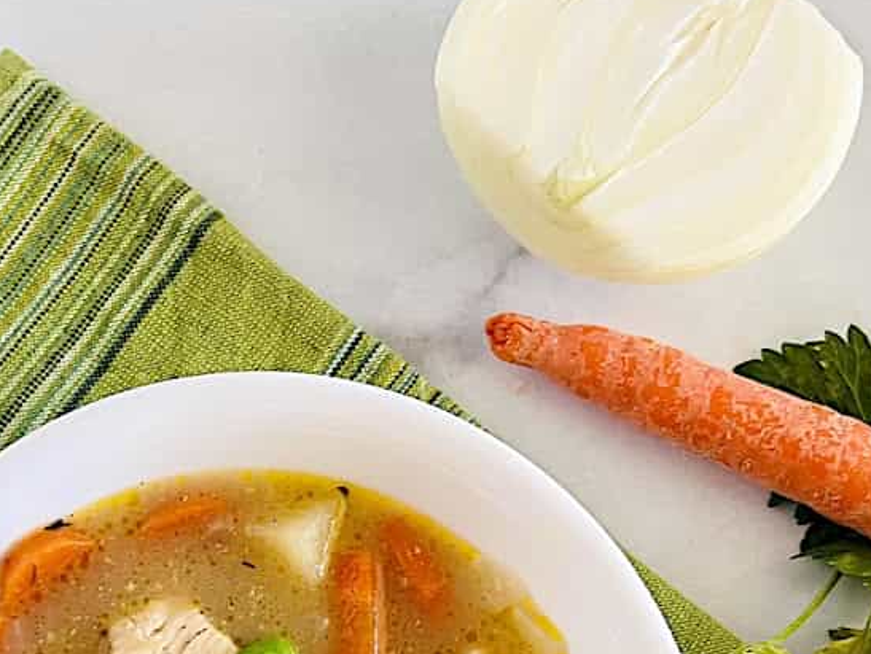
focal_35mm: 57
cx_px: 315
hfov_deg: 33.6
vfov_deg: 24.2
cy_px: 695
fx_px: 1435
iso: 80
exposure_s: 1/60
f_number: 1.5
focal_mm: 5.7
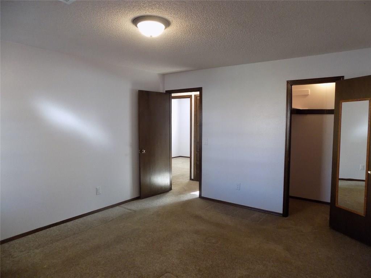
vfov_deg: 58.9
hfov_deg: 73.9
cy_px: 139
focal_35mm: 23
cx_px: 186
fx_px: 247
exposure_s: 1/30
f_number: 3.1
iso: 250
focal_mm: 4
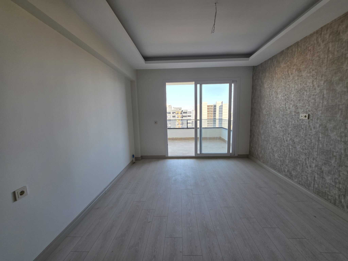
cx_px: 174
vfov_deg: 89.9
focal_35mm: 13
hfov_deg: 106.2
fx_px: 131
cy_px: 130
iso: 32
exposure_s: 1/100
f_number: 1.9
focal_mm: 2.2
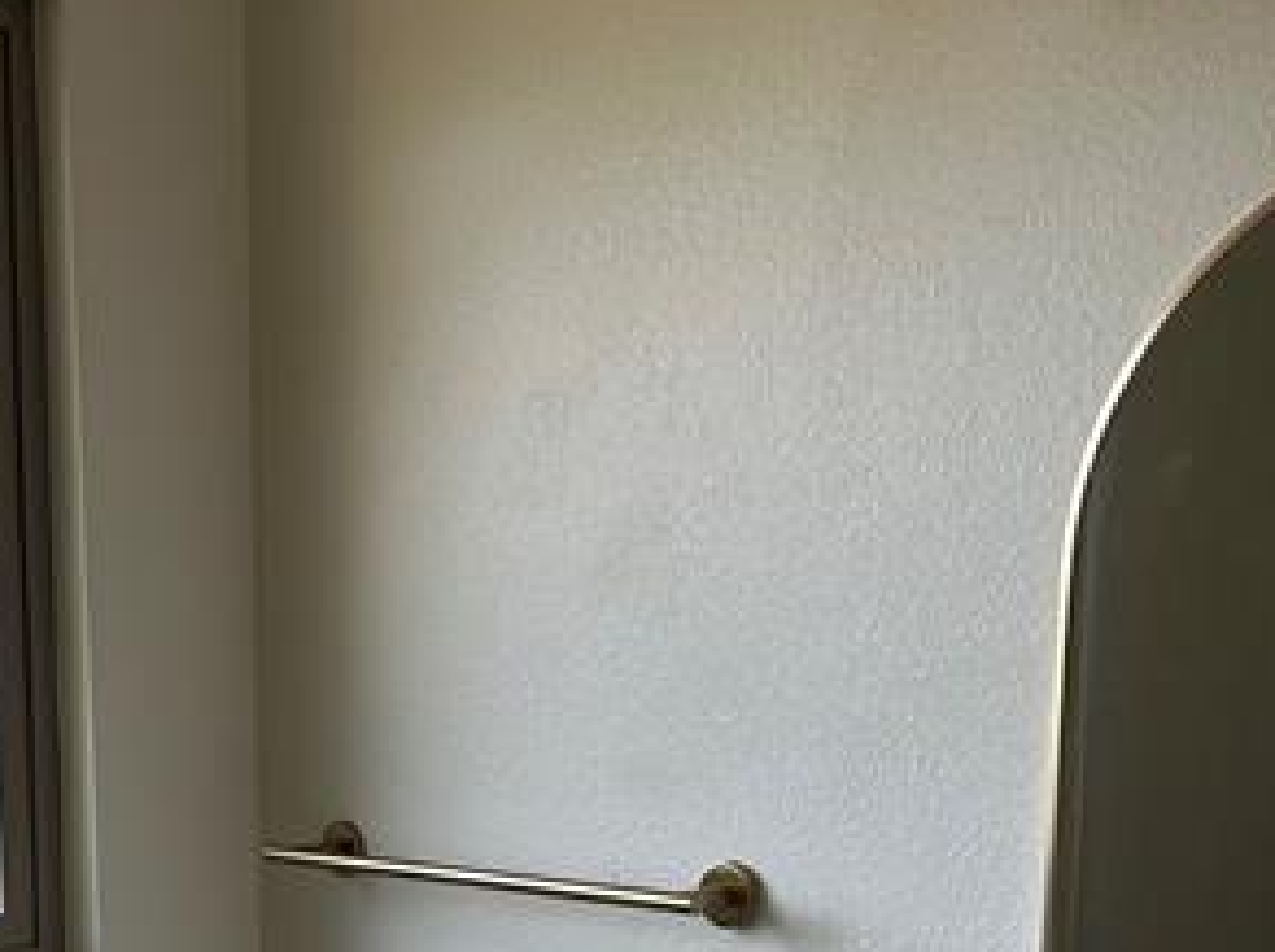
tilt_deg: -9.8
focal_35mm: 57
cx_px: 179
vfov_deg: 24.2
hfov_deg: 32.5
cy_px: 993
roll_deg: +2.1
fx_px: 2096
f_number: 1.5
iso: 40
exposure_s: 1/120
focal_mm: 5.7
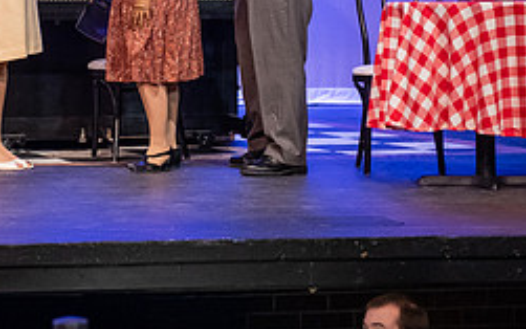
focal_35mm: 165
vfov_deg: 7.9
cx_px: 73
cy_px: -70
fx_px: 2366
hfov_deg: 12.6
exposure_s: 1/200
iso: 2500
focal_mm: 70
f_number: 3.2
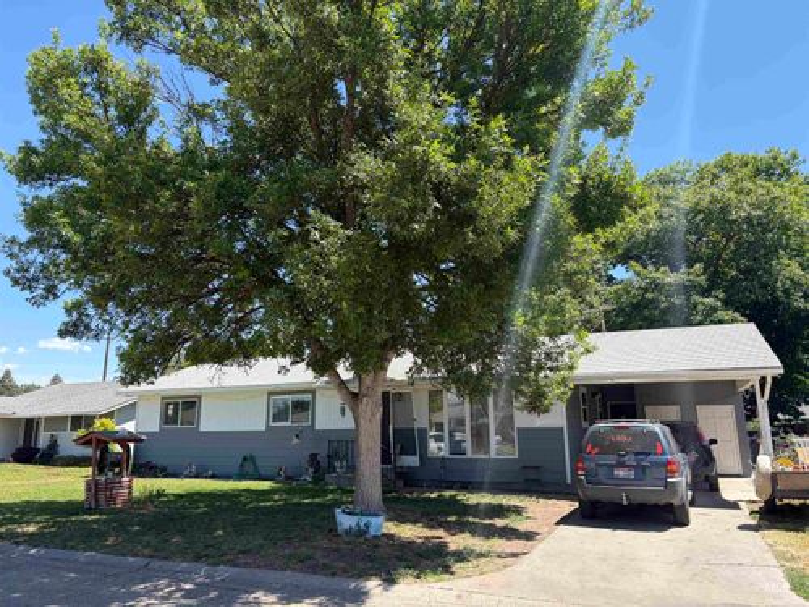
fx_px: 608
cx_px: 404
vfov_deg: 53.1
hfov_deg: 67.3
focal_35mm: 26
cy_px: 304
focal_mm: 5.96
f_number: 1.6
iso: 50
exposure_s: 1/1196
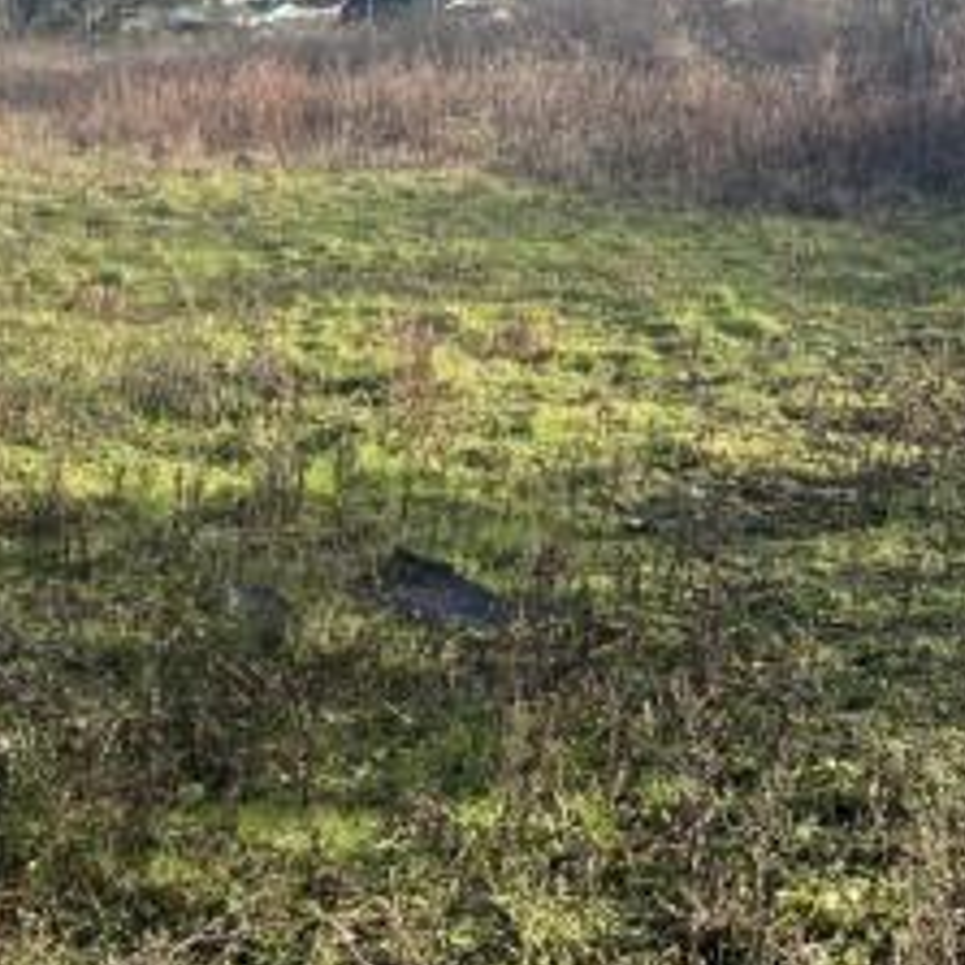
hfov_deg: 25.7
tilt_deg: -4.1
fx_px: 1892
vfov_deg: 27.5
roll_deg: -1.3
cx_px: 1153
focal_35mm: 60
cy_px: 76
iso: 50
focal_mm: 5.1
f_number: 1.6
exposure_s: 1/2137
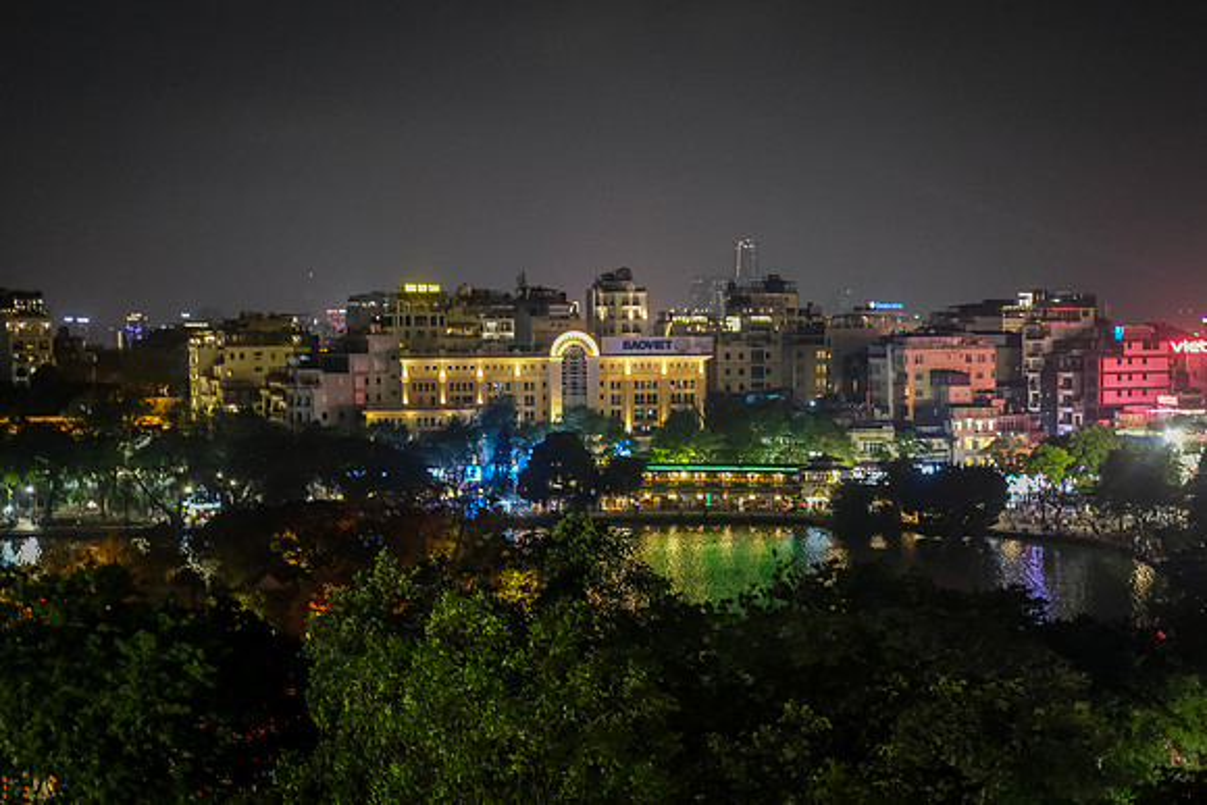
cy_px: 402
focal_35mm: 53
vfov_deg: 25.5
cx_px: 604
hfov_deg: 37.5
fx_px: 1777
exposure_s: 1/50
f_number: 2
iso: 3200
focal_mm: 35
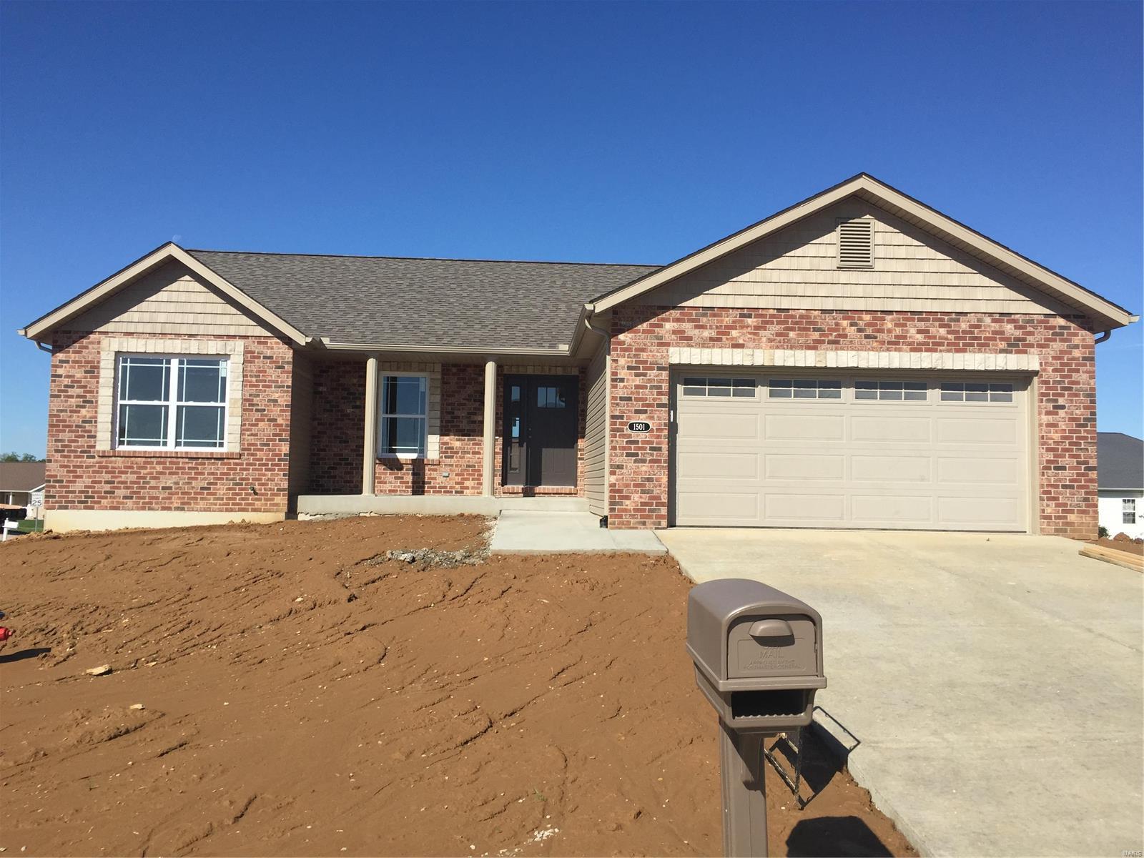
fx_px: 958
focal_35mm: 29
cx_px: 572
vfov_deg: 48.2
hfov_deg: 61.7
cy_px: 429
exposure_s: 1/2825
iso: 32
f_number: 2.2
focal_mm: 4.15
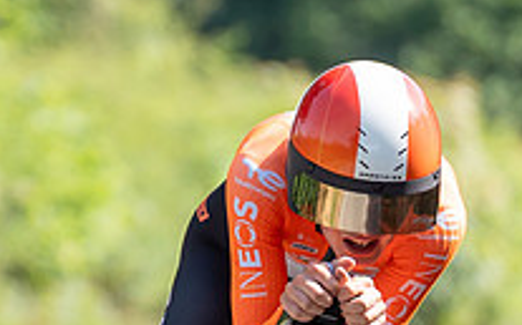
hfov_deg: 1.9
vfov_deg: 1.2
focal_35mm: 1106
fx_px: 15721
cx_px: 415
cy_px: 522
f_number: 3.5
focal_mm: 200
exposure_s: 1/1000
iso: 200
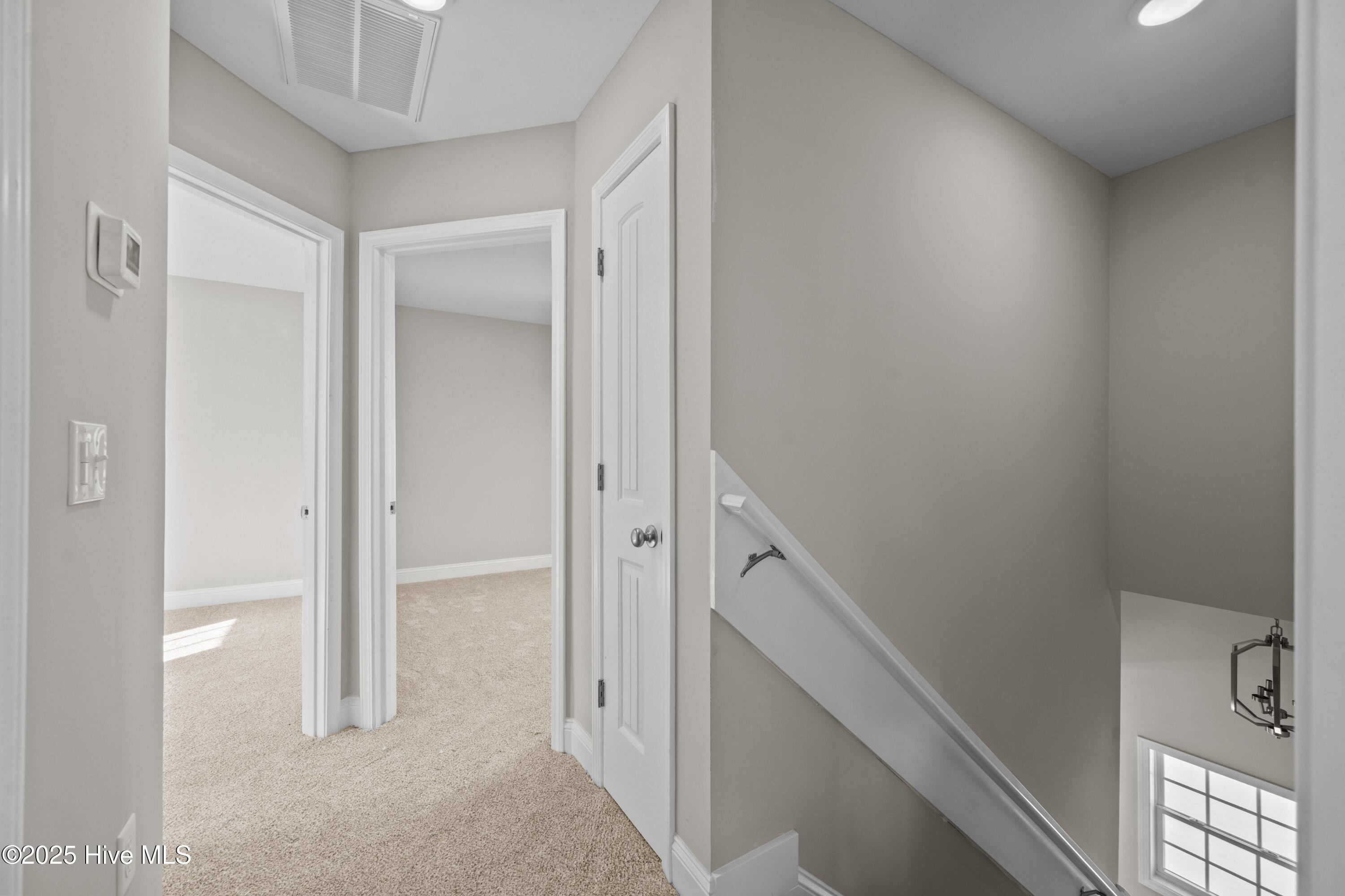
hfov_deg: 104.3
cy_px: 448
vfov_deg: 81.2
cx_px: 672
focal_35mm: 14
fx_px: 523
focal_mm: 14
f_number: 7.1
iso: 640
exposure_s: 1/15
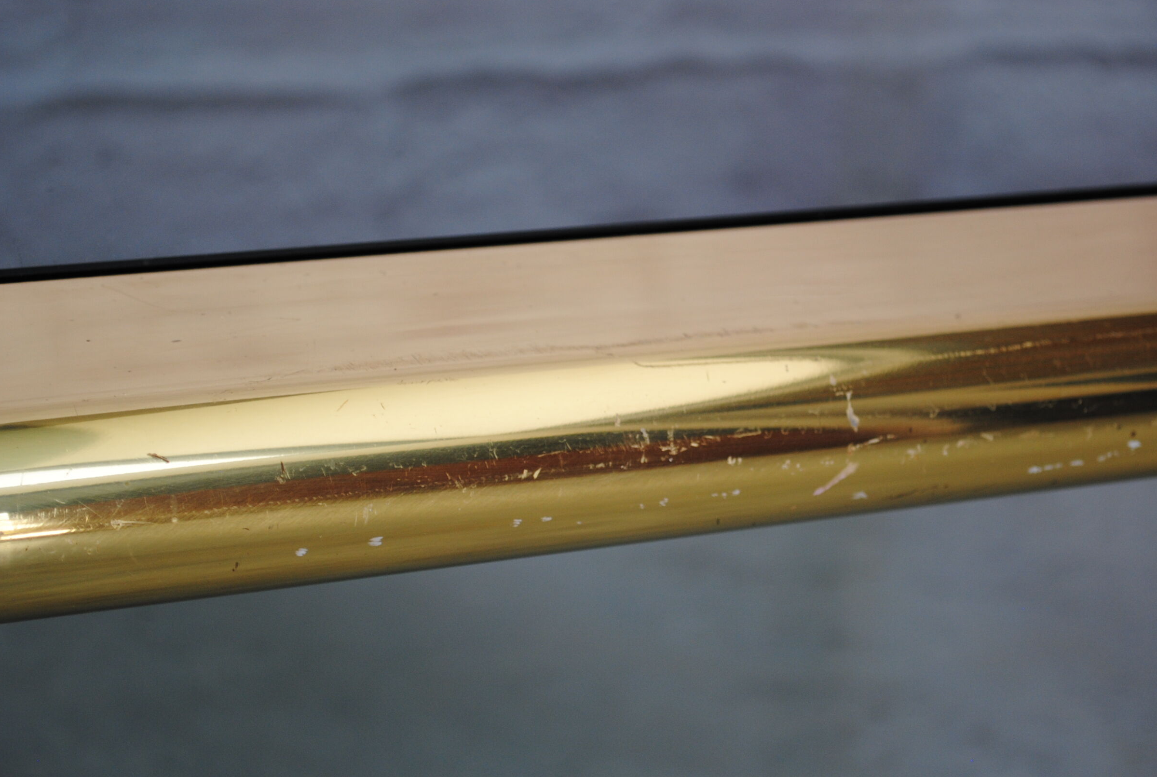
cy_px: 416
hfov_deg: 20.4
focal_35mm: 100
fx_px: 3207
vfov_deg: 13.8
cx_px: 639
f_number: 5.6
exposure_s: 1/80
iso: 200
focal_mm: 55
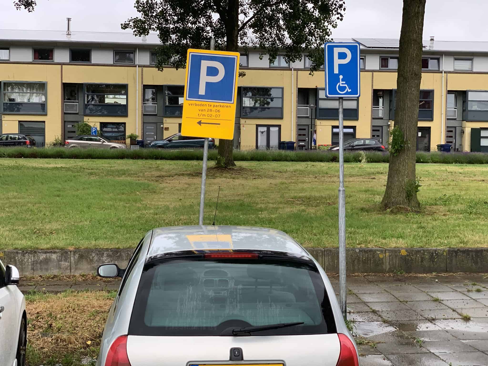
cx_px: 244
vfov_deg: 28.0
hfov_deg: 36.8
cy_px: 183
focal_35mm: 52
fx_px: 733
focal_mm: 6
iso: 50
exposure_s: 1/122
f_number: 2.4
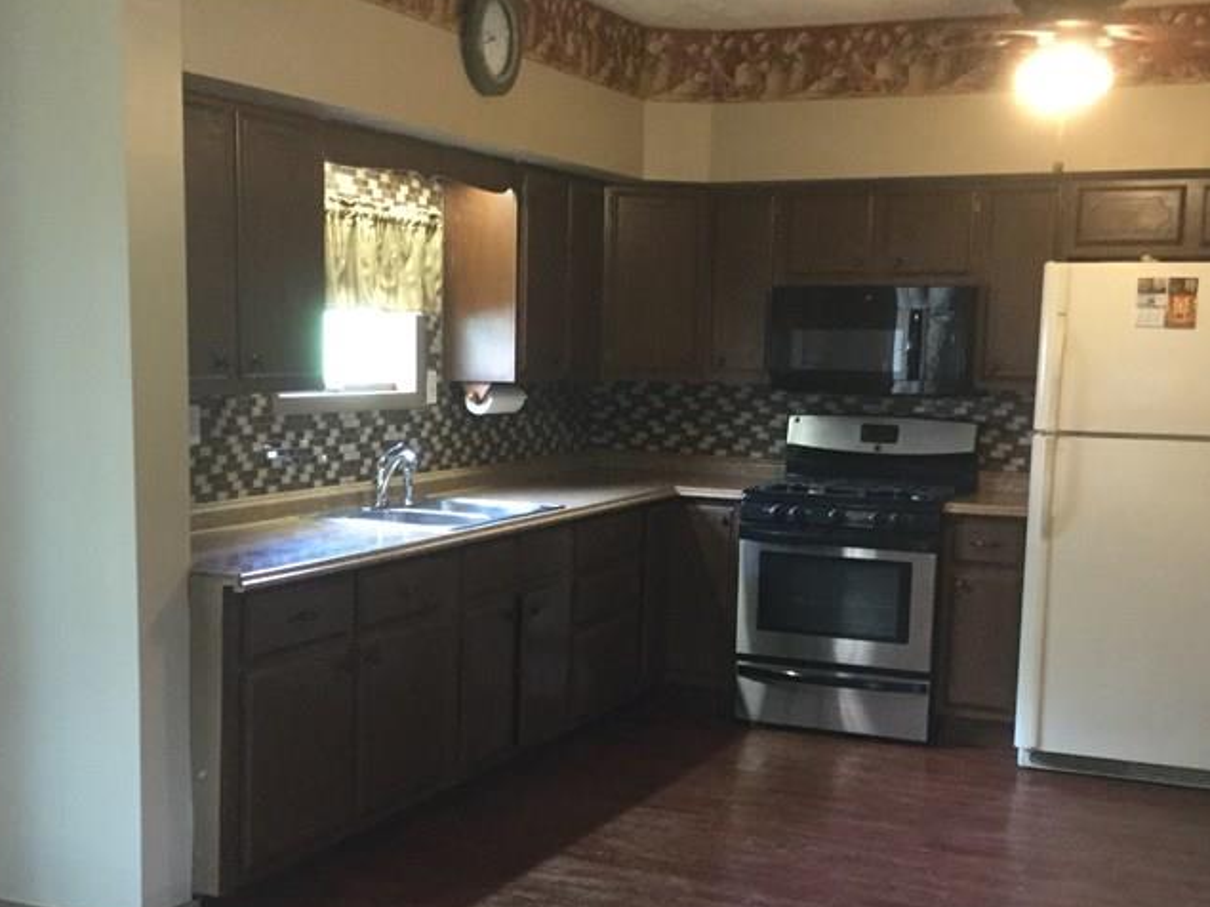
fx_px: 1747
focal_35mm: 50
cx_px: 558
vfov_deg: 28.9
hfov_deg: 38.2
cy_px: 593
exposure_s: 1/24
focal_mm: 3.3
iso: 250
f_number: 2.4
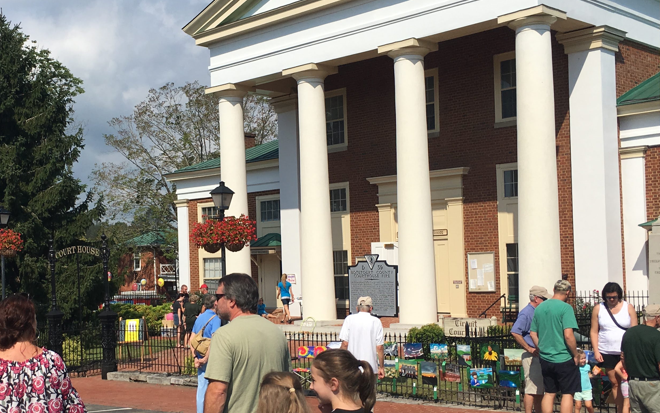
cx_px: 214
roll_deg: +1.9
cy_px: 244
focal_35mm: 50
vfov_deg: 25.8
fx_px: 899
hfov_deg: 39.8
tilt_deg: +0.2
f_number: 2.2
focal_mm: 4.15
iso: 25
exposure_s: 1/2959
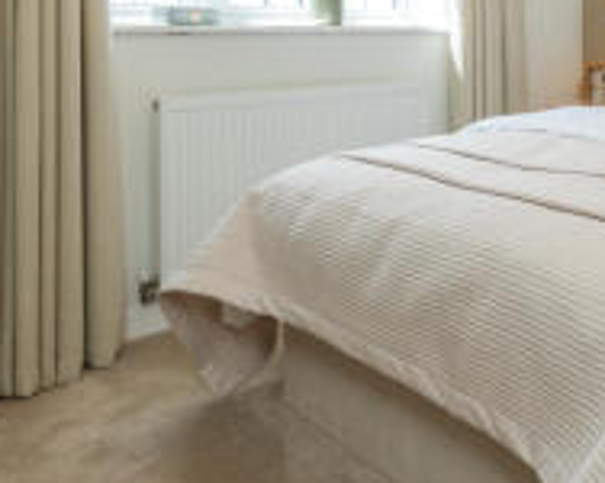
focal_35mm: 38
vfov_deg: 36.8
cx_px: 618
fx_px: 680
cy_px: 56
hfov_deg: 41.2
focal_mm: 16
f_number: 8
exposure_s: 1/30
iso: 200
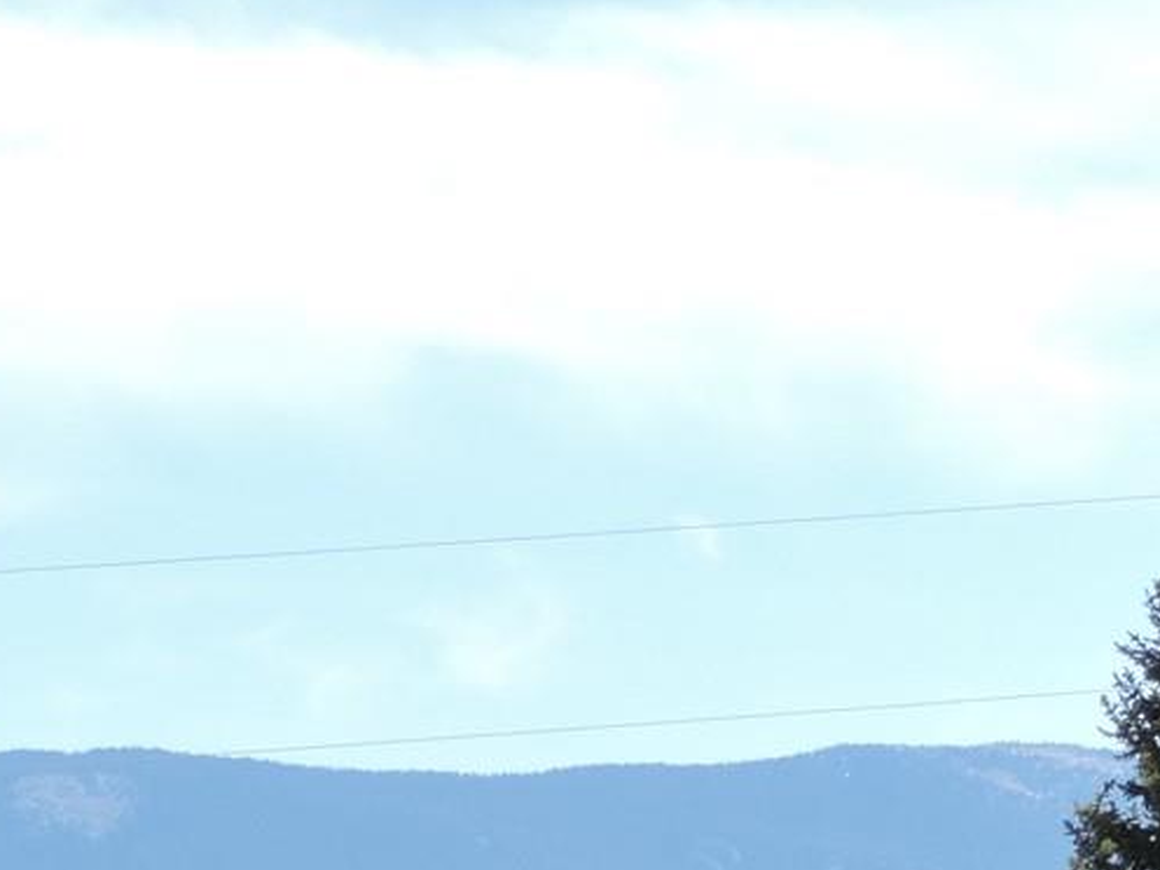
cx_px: 306
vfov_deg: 6.1
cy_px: 1338
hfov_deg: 8.2
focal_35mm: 242
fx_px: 8110
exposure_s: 1/500
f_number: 3.9
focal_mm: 13.4
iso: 100
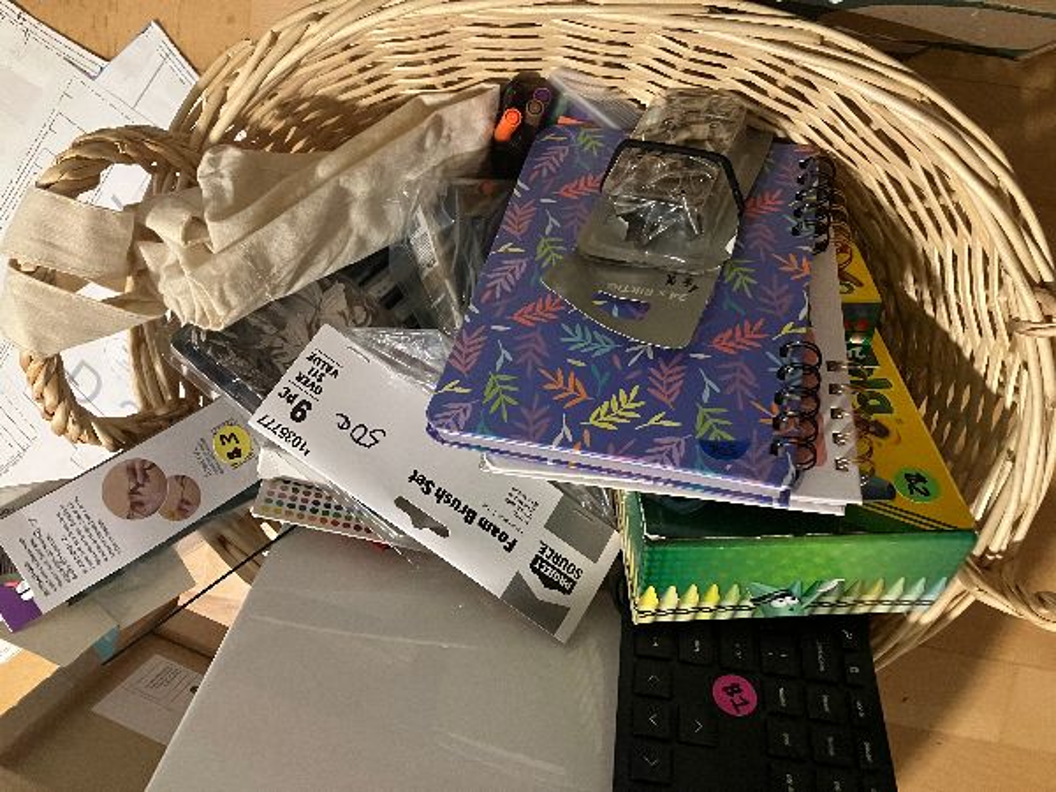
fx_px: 854
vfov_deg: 49.7
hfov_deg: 63.4
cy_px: 396
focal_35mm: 28
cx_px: 528
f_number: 1.8
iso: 640
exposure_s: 1/30
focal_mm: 3.99
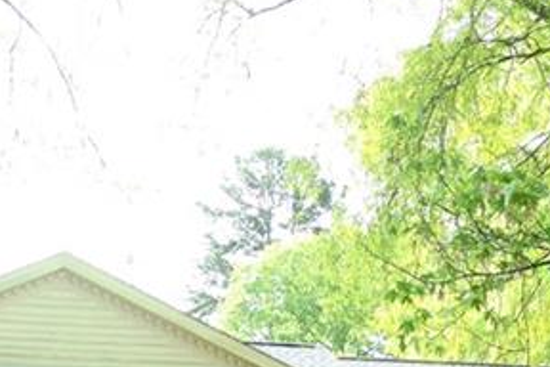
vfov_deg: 14.3
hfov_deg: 22.5
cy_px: 566
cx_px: 88
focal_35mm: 89
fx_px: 1360
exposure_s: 1/320
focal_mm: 9.12
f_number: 2.8
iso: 125
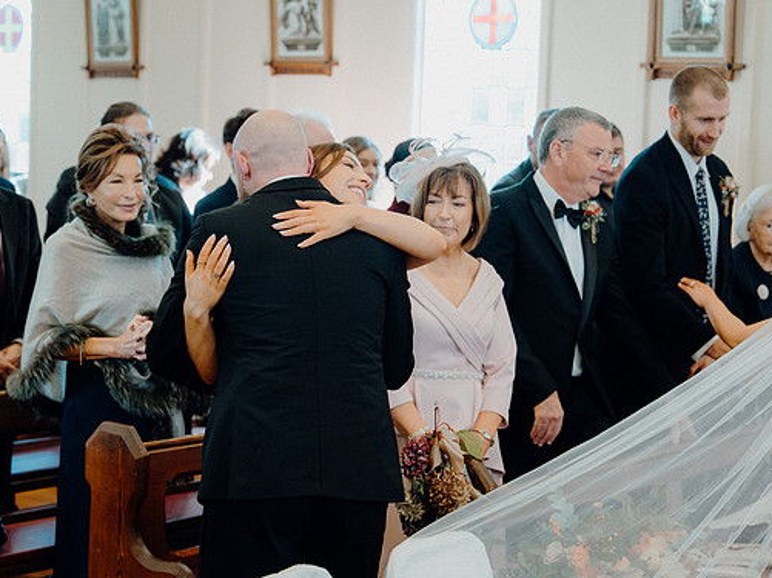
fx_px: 1738
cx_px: 353
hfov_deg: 25.0
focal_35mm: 78
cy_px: 284
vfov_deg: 18.9
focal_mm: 70
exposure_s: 1/160
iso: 2000
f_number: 3.5
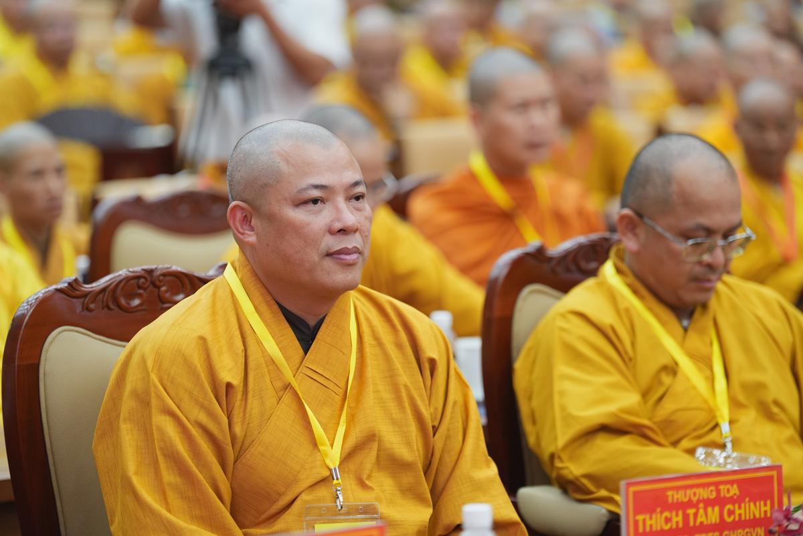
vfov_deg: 9.1
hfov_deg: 13.6
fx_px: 3368
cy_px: 268
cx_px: 402
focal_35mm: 151
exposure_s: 1/125
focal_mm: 151
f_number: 2.8
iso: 1600
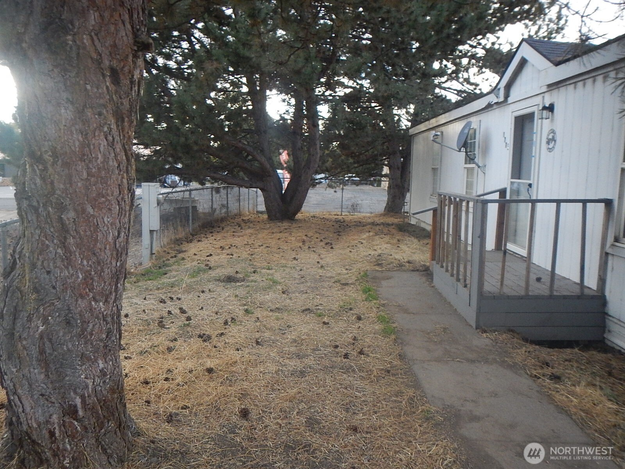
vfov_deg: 49.7
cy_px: 234
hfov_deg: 63.4
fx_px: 506
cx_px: 312
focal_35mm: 28
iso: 400
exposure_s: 1/160
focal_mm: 5
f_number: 3.9
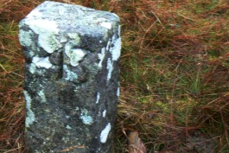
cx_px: 50
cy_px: 86
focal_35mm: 61
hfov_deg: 32.1
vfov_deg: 22.3
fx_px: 388
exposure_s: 1/25
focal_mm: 6
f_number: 2.8
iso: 200
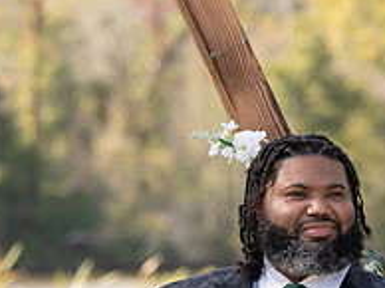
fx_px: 3932
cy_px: 380
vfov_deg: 4.2
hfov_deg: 5.6
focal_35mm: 354
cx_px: 403
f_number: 4
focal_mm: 123
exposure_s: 1/250
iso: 100
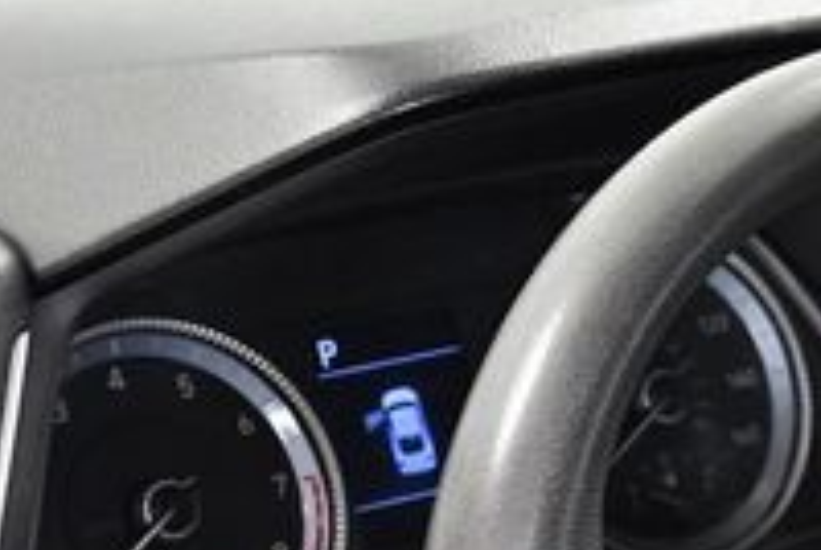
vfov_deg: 7.5
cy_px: 757
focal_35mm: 182
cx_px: 1092
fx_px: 4157
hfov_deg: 11.0
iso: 2500
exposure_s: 1/160
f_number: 4.2
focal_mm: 38
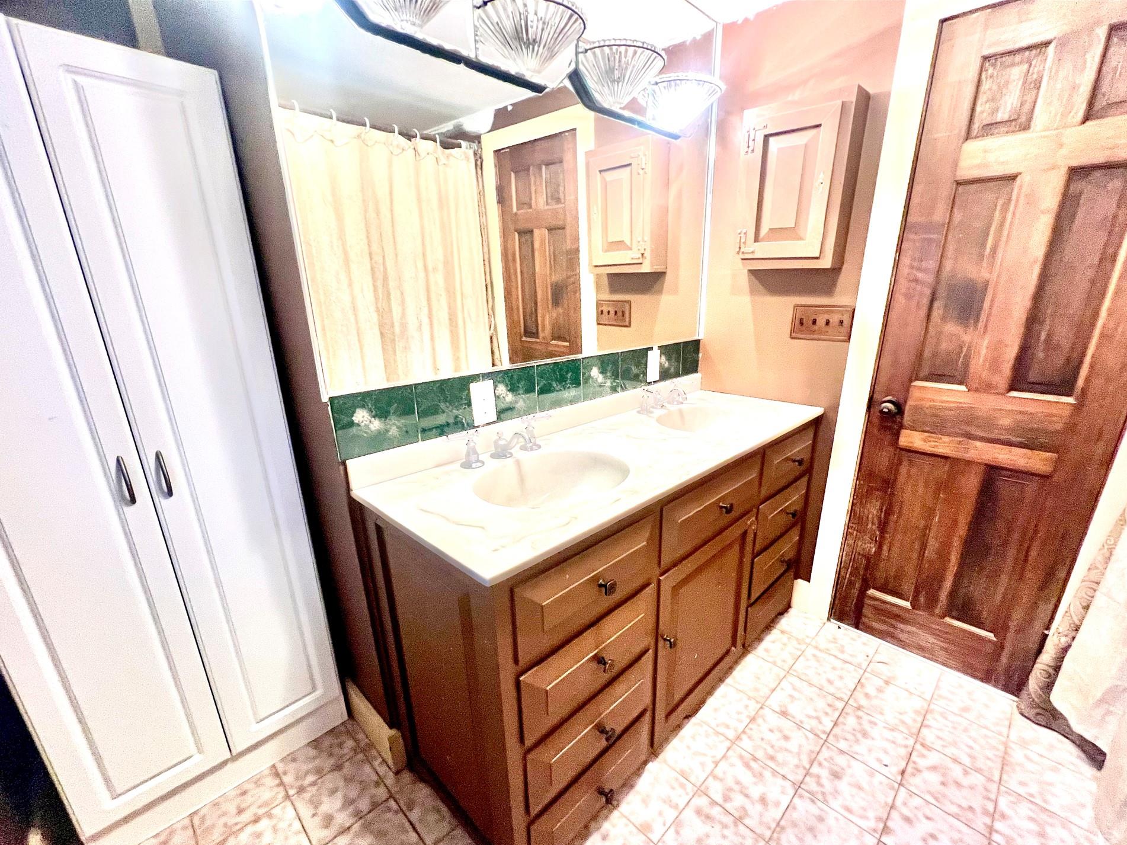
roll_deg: +0.4
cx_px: 588
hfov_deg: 102.0
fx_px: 456
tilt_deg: -19.7
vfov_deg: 85.5
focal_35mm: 14
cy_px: 454
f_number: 1.8
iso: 250
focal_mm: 1.57
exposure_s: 1/60
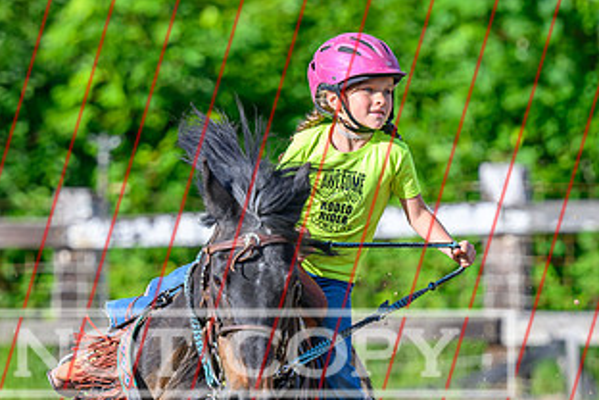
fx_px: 7354
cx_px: 322
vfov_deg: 3.1
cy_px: 260
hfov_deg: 4.7
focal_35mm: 442
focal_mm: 170
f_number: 2.8
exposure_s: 1/2500
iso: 250
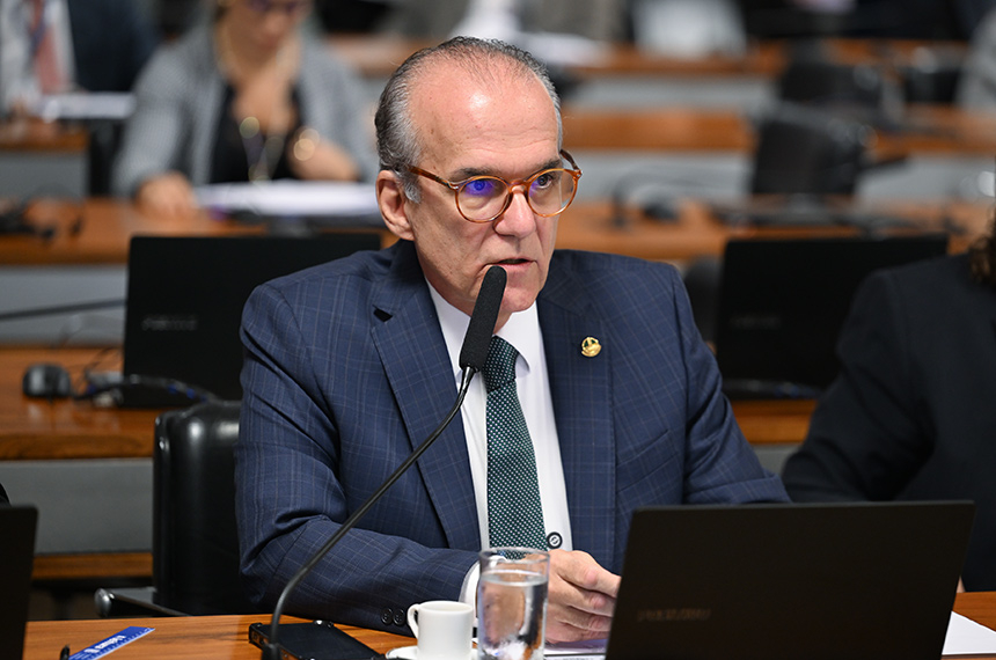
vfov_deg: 9.8
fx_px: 3866
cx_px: 498
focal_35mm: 140
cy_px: 330
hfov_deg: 14.7
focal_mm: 140
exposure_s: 1/125
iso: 1250
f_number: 2.8
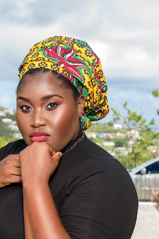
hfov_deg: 16.6
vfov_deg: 24.5
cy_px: 181
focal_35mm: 82
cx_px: 43
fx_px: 543
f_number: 7.1
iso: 320
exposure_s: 1/250
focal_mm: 50
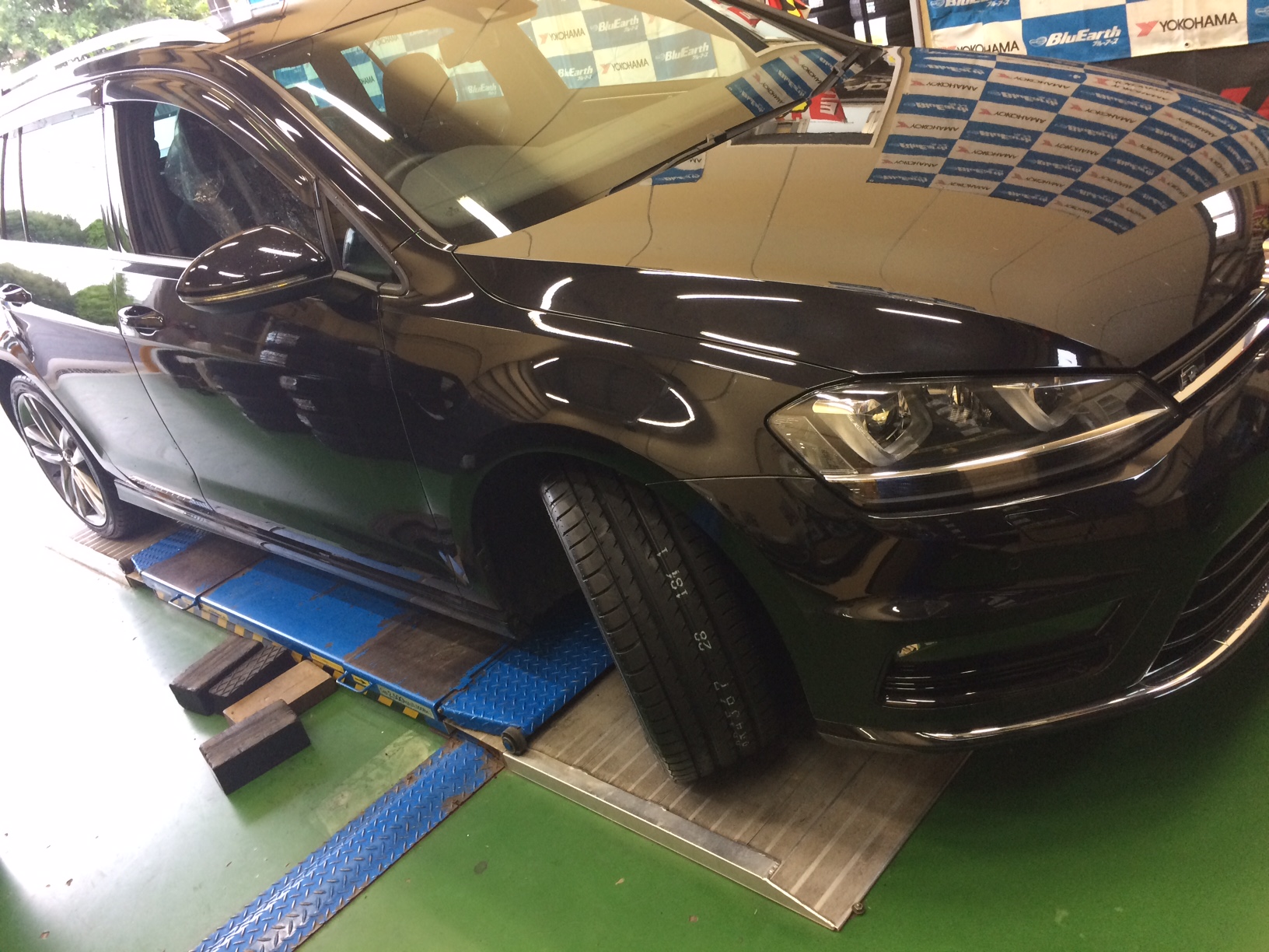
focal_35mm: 29
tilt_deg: -24.2
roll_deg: +16.1
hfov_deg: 61.7
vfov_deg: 48.2
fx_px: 1063
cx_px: 634
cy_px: 476
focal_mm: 4.15
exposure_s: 1/30
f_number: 2.2
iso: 125
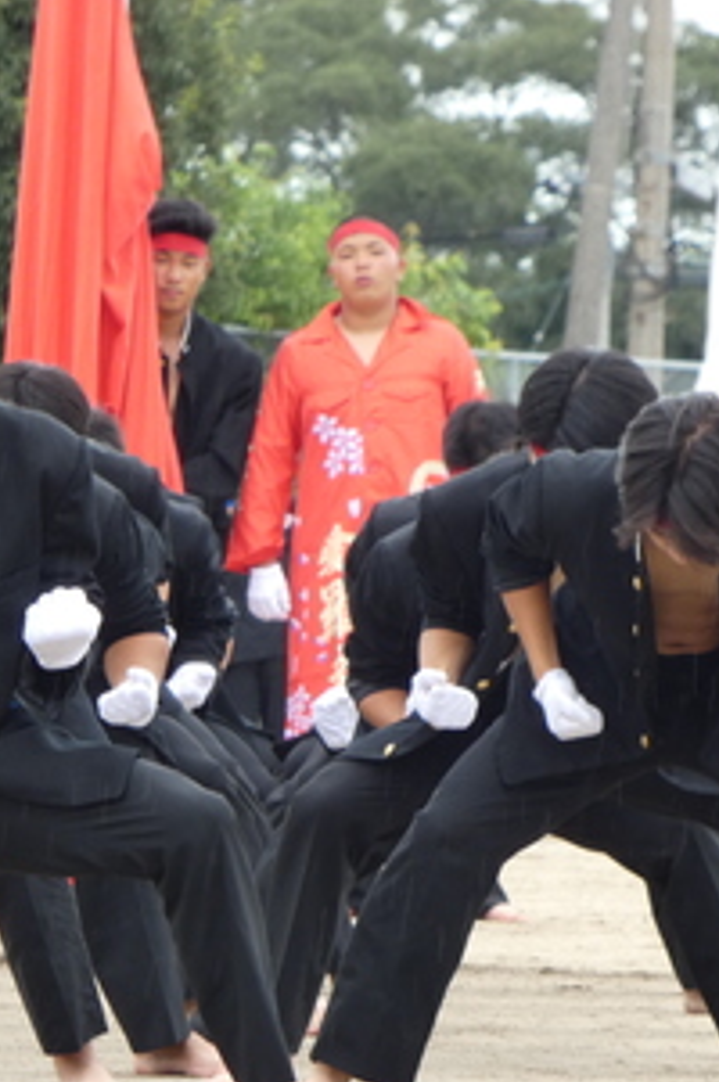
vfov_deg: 4.1
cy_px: 572
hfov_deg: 2.8
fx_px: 14953
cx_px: 313
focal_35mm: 498
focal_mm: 53.8
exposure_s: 1/80
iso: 125
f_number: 5.5
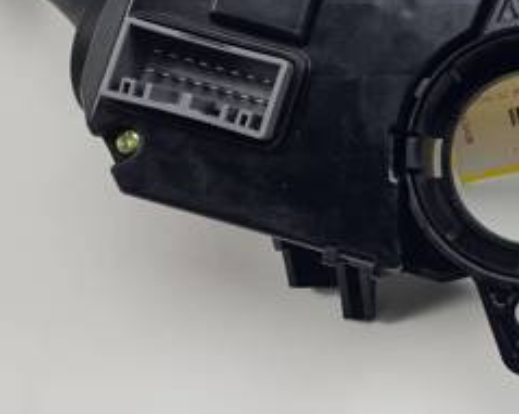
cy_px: 42
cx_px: 554
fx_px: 1044
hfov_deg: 26.0
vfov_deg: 22.0
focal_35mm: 68
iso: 50
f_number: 1.8
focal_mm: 5.4
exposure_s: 1/303
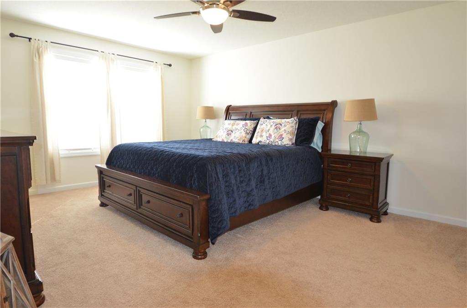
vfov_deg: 59.2
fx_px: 272
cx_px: 234
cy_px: 154
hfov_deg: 81.4
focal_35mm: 21
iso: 1000
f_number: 4.5
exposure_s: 1/60
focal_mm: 14
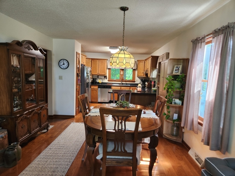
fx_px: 156
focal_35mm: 23
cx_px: 118
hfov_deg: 73.9
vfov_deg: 58.9
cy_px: 88
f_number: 1.8
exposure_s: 1/120
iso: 400
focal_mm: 5.4
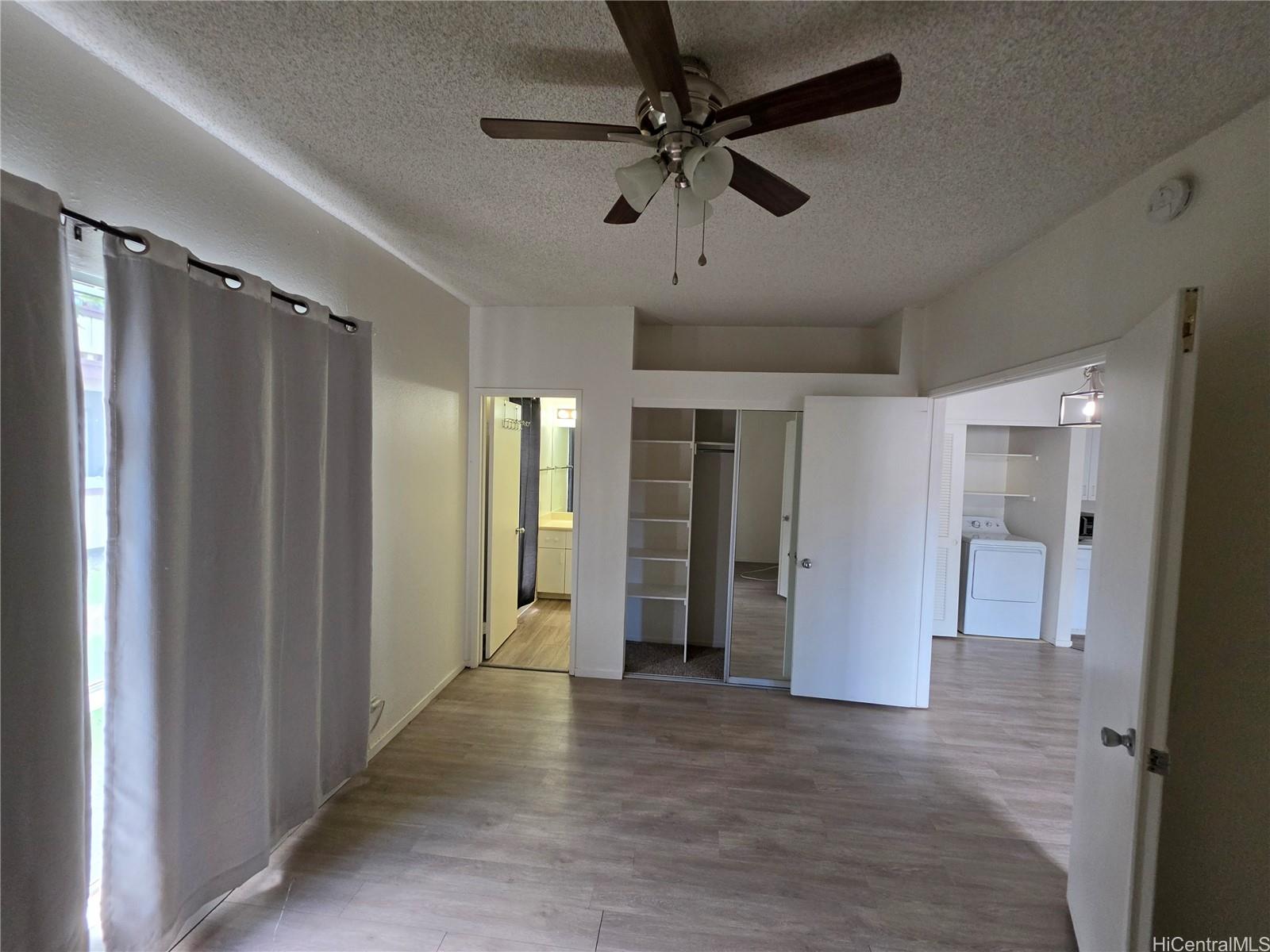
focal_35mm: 13
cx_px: 635
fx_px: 477
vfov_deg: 89.9
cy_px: 476
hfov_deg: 106.2
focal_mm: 2.2
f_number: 1.9
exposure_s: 1/120
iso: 320
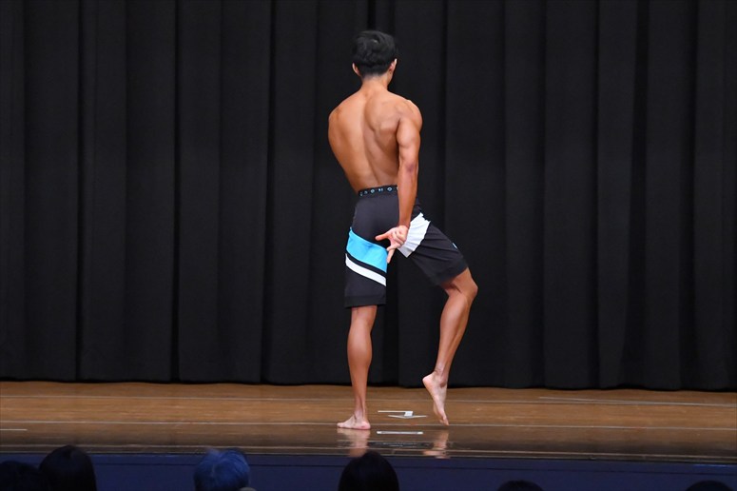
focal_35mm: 202
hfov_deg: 10.2
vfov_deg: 6.8
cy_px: 246
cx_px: 368
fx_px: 4133
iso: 8000
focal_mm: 135
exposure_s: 1/400
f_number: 5.6
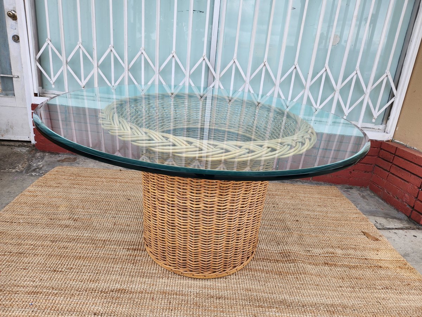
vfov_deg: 58.9
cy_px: 158
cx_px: 211
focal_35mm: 23
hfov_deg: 73.9
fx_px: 280
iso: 20
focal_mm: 5.4
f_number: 1.8
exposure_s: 1/483
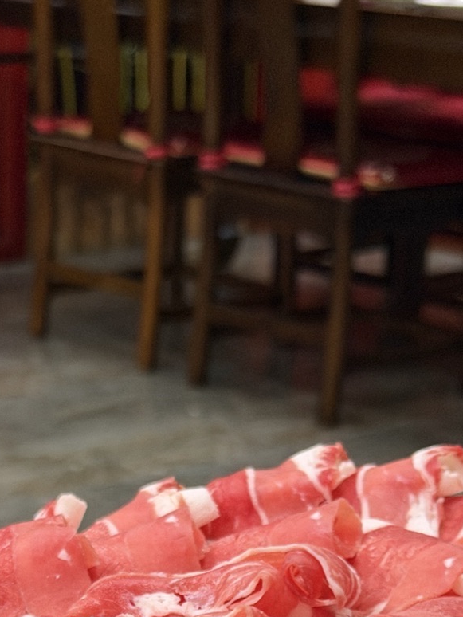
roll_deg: -1.2
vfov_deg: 15.2
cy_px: 771
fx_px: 2210
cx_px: 79
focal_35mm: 124
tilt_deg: -24.3
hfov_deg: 11.9
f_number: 1.78
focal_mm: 6.76
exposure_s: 1/50
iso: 250
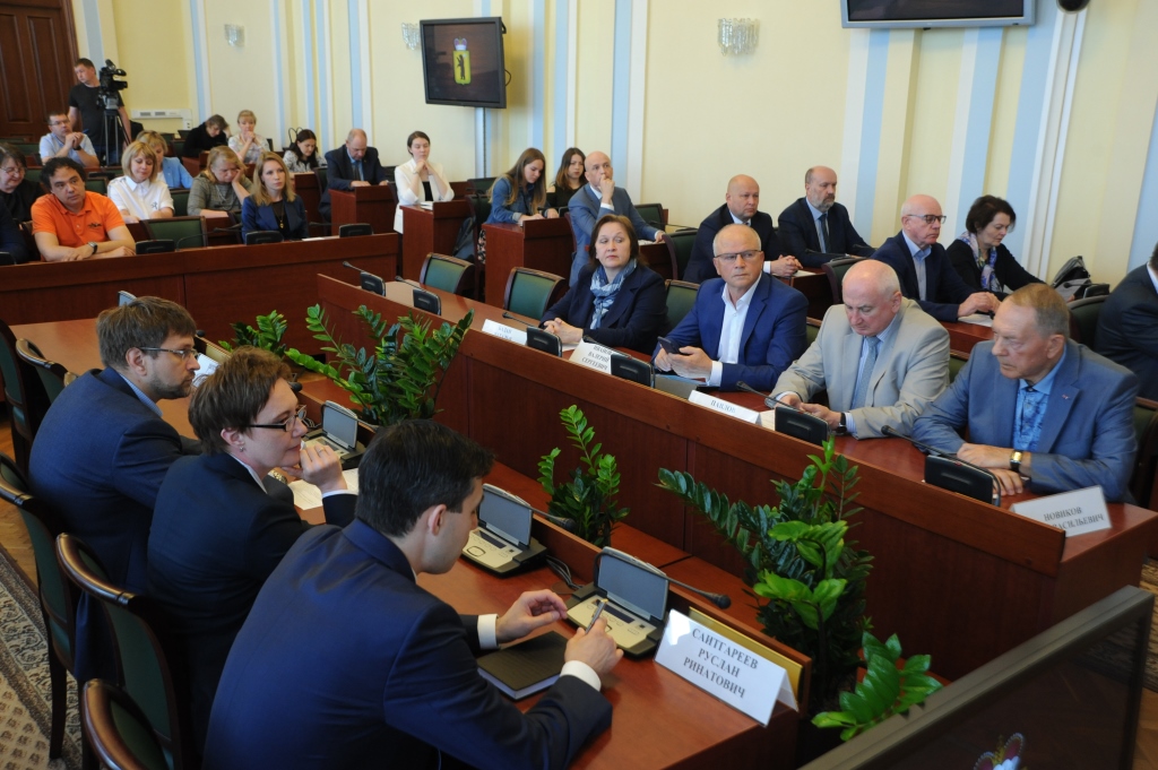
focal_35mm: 35
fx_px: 1125
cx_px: 579
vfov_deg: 37.8
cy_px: 385
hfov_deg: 54.5
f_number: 4.5
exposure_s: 1/80
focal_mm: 35
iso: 2000
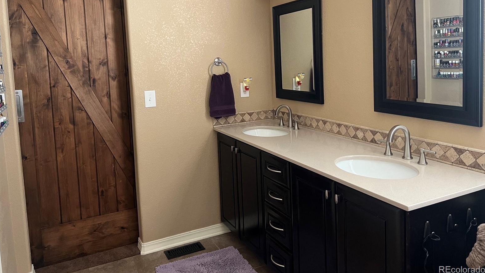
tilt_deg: -5.5
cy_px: 90
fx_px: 373
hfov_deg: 66.1
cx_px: 241
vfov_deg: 39.7
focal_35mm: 29
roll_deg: +2.2
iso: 400
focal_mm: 5.7
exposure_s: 1/60
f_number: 1.5
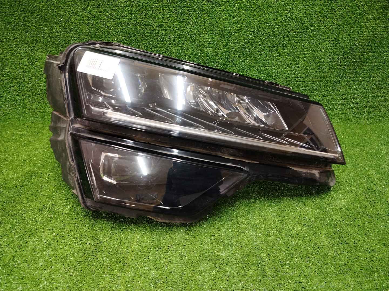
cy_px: 146
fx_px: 270
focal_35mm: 24
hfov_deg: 71.6
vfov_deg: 56.8
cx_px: 194
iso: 356
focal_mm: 5.25
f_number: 1.75
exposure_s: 1/33
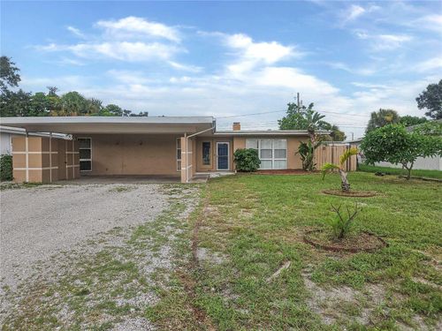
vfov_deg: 58.9
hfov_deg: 73.9
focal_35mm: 23
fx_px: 294
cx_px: 221
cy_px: 166
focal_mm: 5.4
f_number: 1.8
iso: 25
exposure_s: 1/539
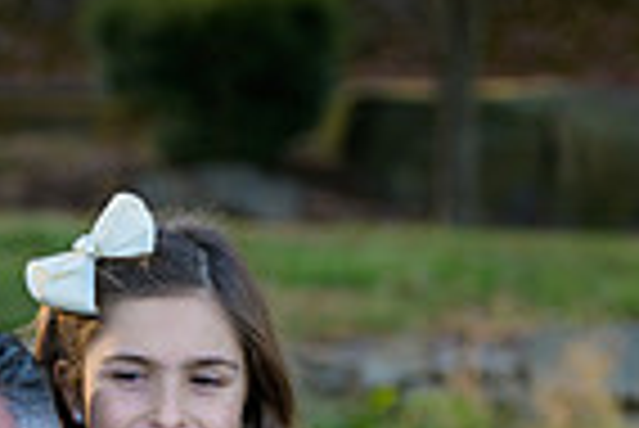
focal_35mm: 326
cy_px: 674
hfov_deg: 6.3
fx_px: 5792
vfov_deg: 4.2
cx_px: -104
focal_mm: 80
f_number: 4
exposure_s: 1/250
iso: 200
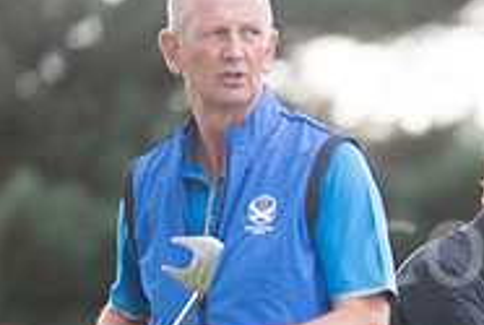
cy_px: 411
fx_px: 14070
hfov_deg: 2.0
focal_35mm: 1044
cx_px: 729
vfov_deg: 1.3
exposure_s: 1/1250
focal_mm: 300
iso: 1600
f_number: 4
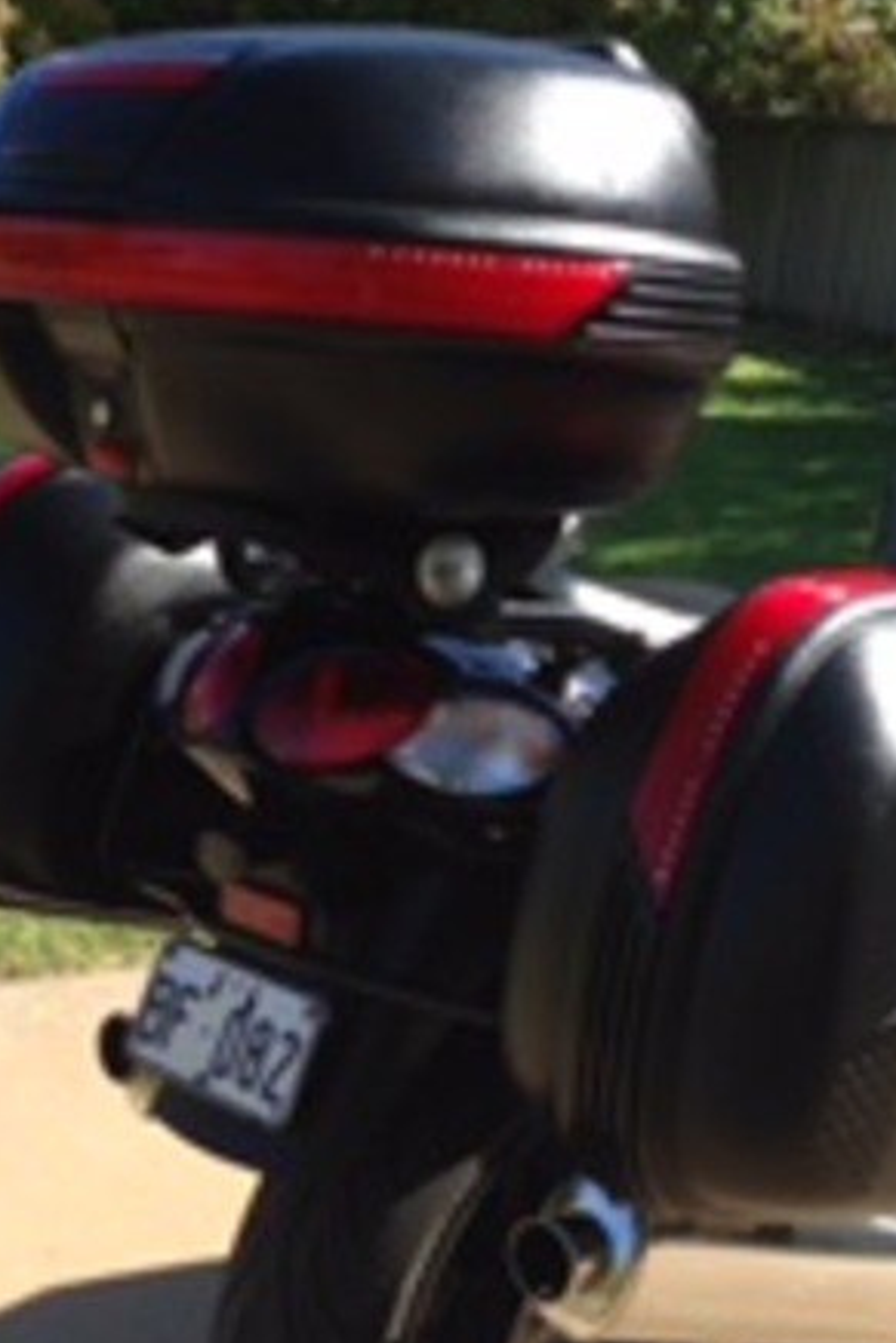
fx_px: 2350
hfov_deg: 21.6
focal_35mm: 63
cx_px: 369
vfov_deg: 31.8
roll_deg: -3.4
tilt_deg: -16.9
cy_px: 755
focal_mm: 4.12
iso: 50
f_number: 2.4
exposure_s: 1/602
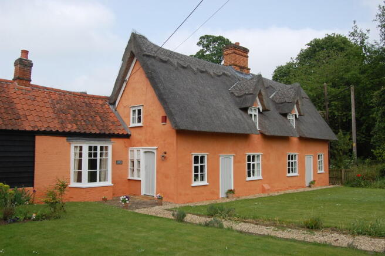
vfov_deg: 43.5
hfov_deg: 62.0
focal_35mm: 30
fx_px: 321
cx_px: 192
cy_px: 128
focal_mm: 20
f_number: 9
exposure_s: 1/320
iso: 200
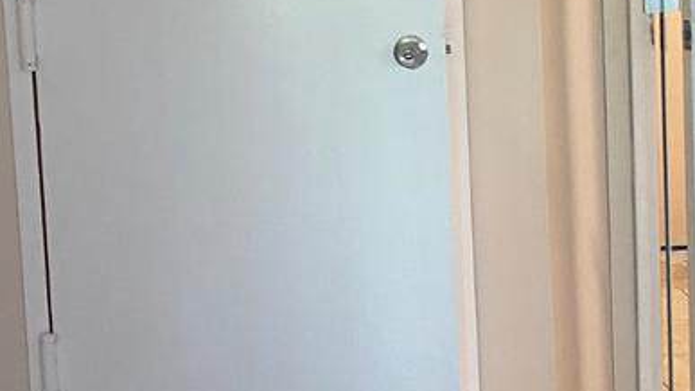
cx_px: 282
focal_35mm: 79
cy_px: 81
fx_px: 1456
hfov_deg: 26.8
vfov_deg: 15.2
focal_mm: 4.25
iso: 200
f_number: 1.8
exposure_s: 1/60
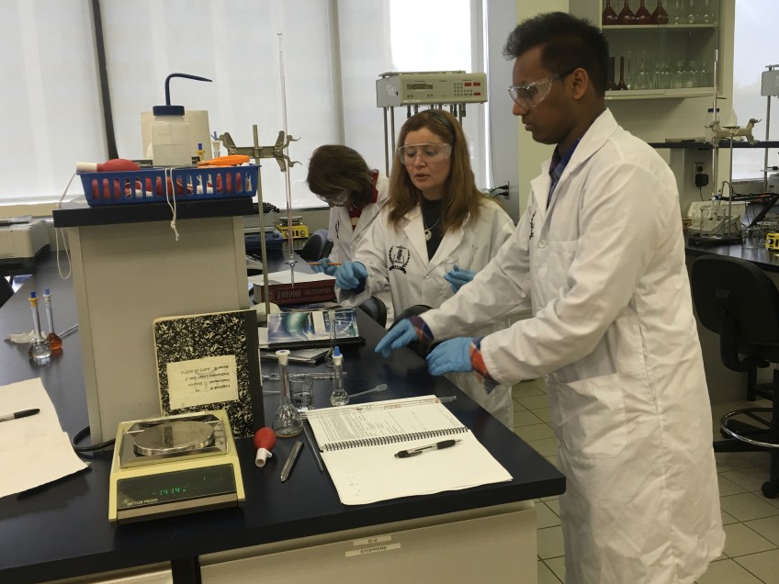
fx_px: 788
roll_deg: +1.2
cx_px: 394
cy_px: 281
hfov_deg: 52.6
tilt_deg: -8.4
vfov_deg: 40.7
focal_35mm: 35
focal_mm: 4.15
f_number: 2.2
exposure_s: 1/30
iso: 25
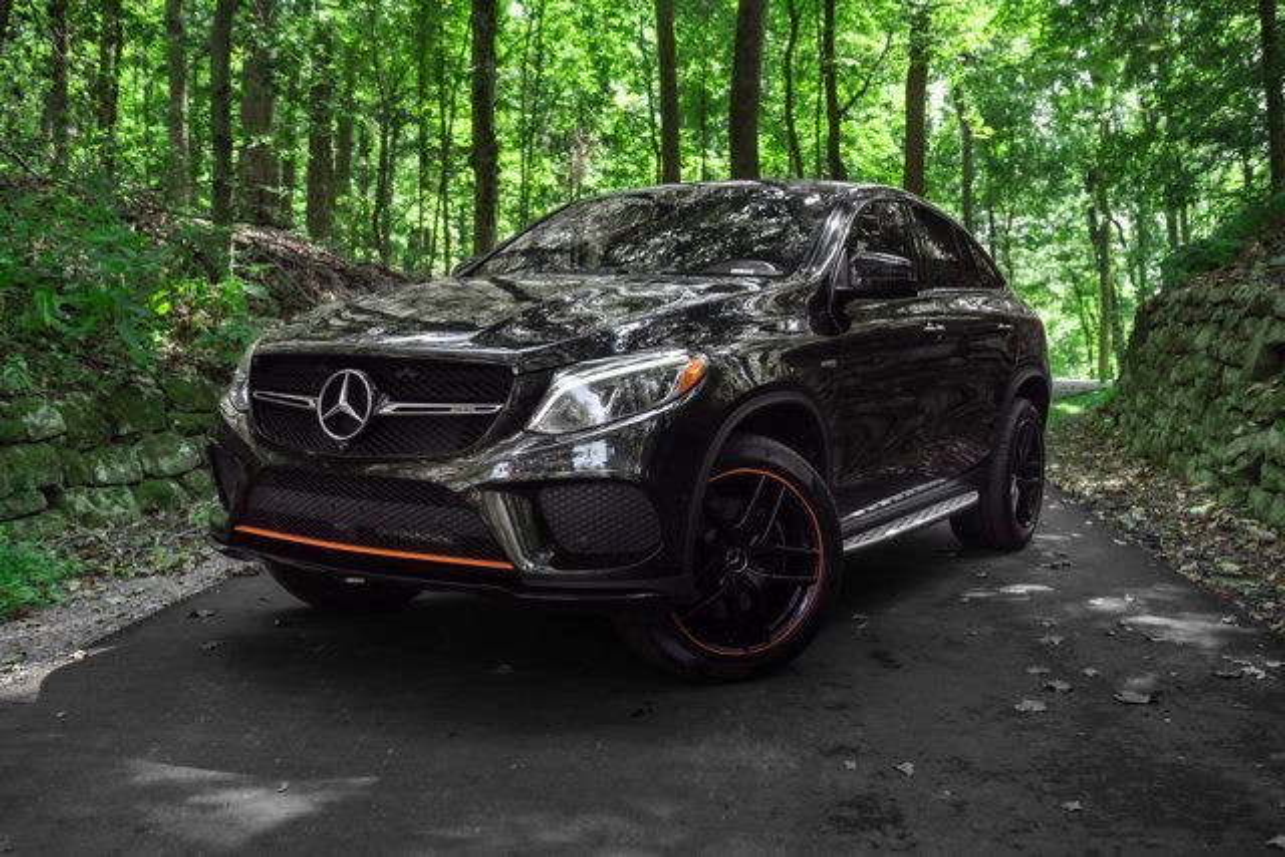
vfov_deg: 36.9
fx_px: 1286
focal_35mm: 36
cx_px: 642
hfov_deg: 53.1
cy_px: 428
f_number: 5
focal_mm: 36
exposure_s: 1/320
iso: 800
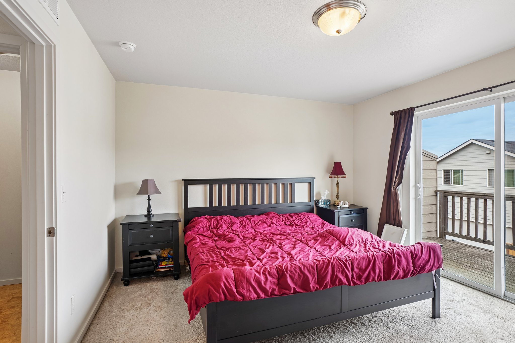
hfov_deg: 93.3
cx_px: 258
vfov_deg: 70.4
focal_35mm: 17
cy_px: 172
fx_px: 243
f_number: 8
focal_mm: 17
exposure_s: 1/20
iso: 400
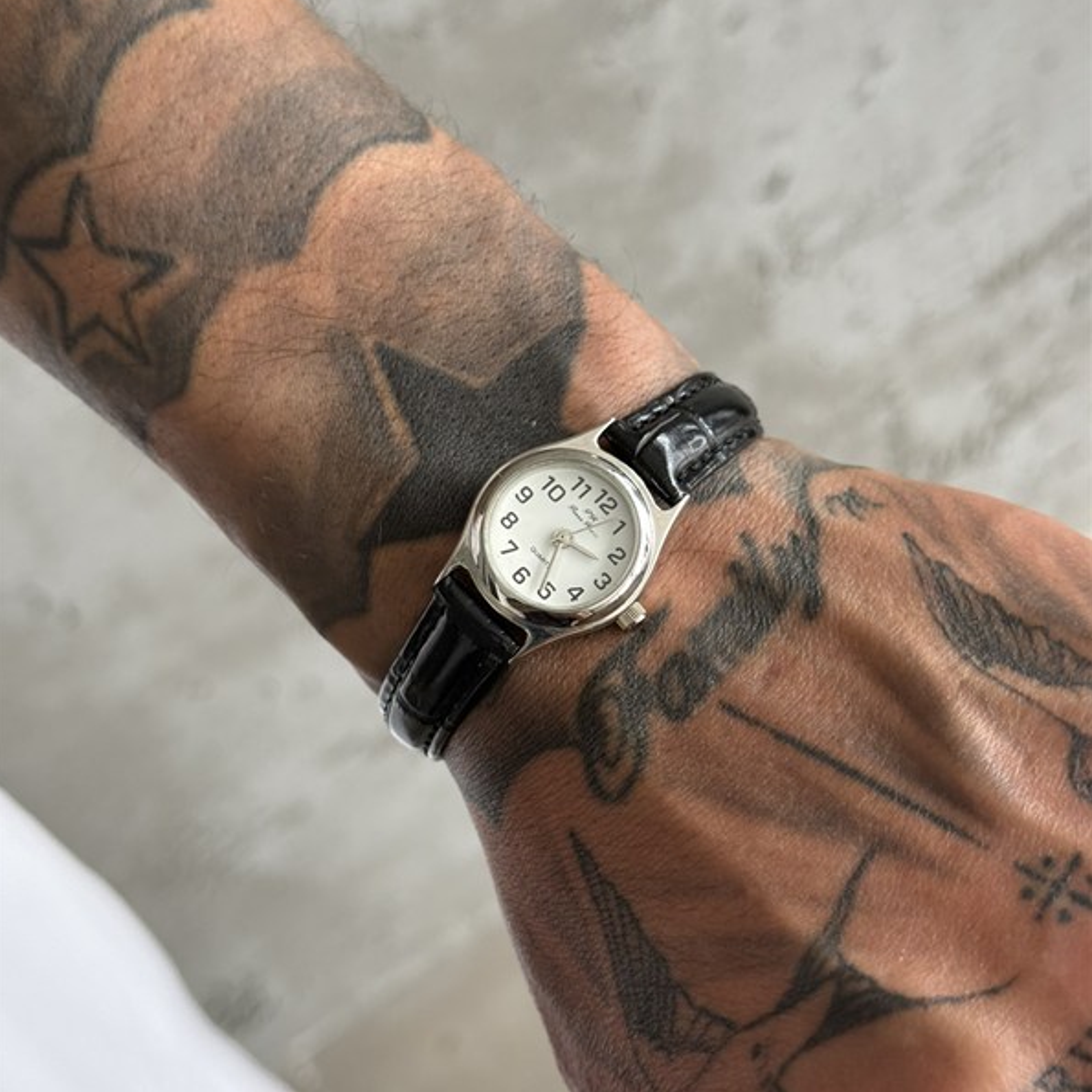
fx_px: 2034
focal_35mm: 57
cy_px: 567
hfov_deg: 30.0
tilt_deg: -54.0
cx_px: 543
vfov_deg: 30.0
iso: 160
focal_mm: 6.76
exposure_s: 1/60
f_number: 1.78
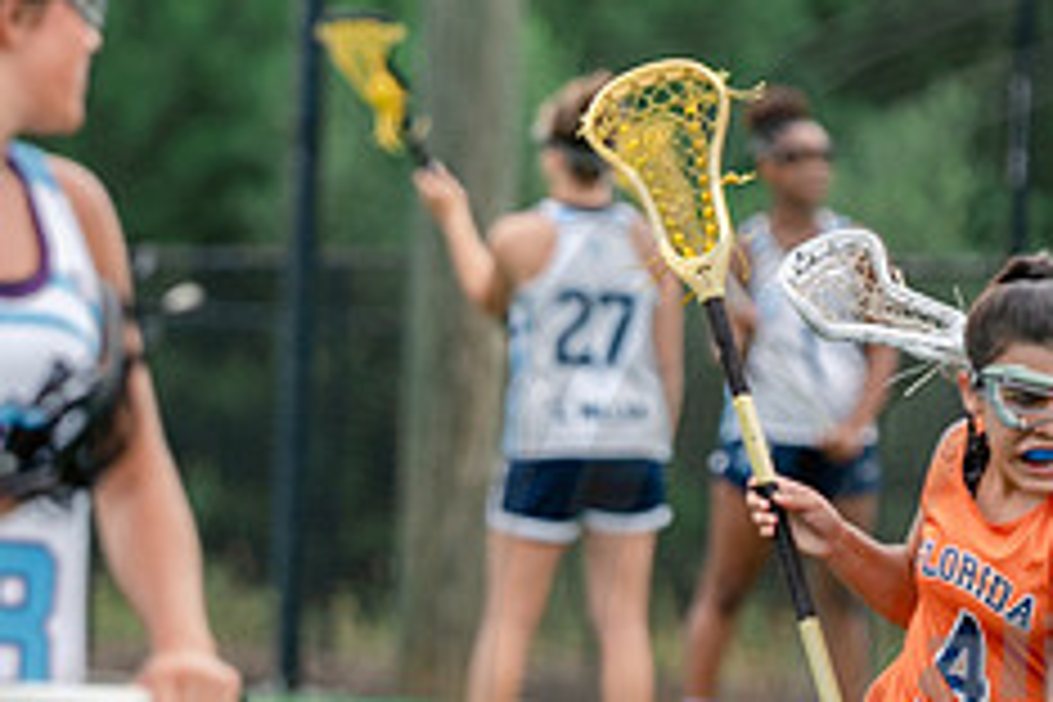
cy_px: 991
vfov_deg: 1.4
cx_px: 657
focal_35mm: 992
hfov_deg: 2.1
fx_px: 29014
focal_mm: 200
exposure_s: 1/640
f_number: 3.2
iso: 250
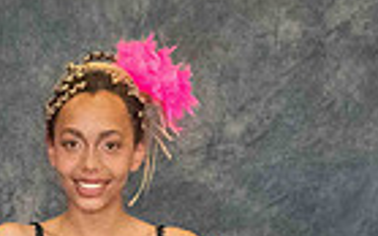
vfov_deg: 3.3
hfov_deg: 5.4
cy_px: 524
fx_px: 4030
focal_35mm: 391
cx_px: 35
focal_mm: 85
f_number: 9
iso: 25600
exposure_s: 1/250
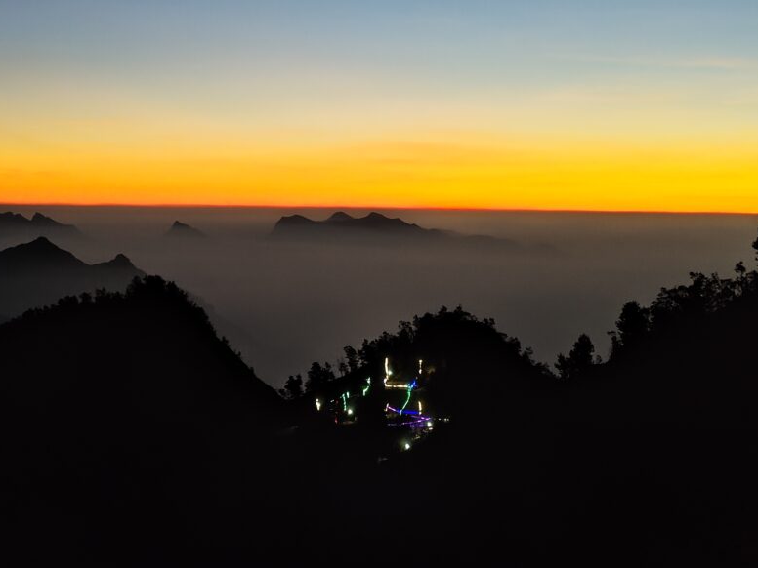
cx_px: 319
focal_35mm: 66
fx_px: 1445
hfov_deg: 29.3
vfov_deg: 22.2
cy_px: 219
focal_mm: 7.1
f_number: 2
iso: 2316
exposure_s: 1/50
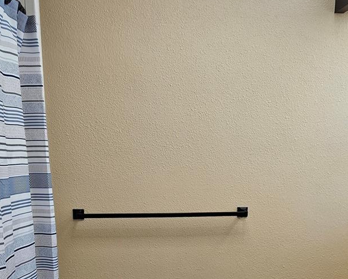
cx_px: 171
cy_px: 280
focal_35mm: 44
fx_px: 453
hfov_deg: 42.0
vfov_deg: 31.6
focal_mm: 5.4
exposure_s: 1/120
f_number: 1.8
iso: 160
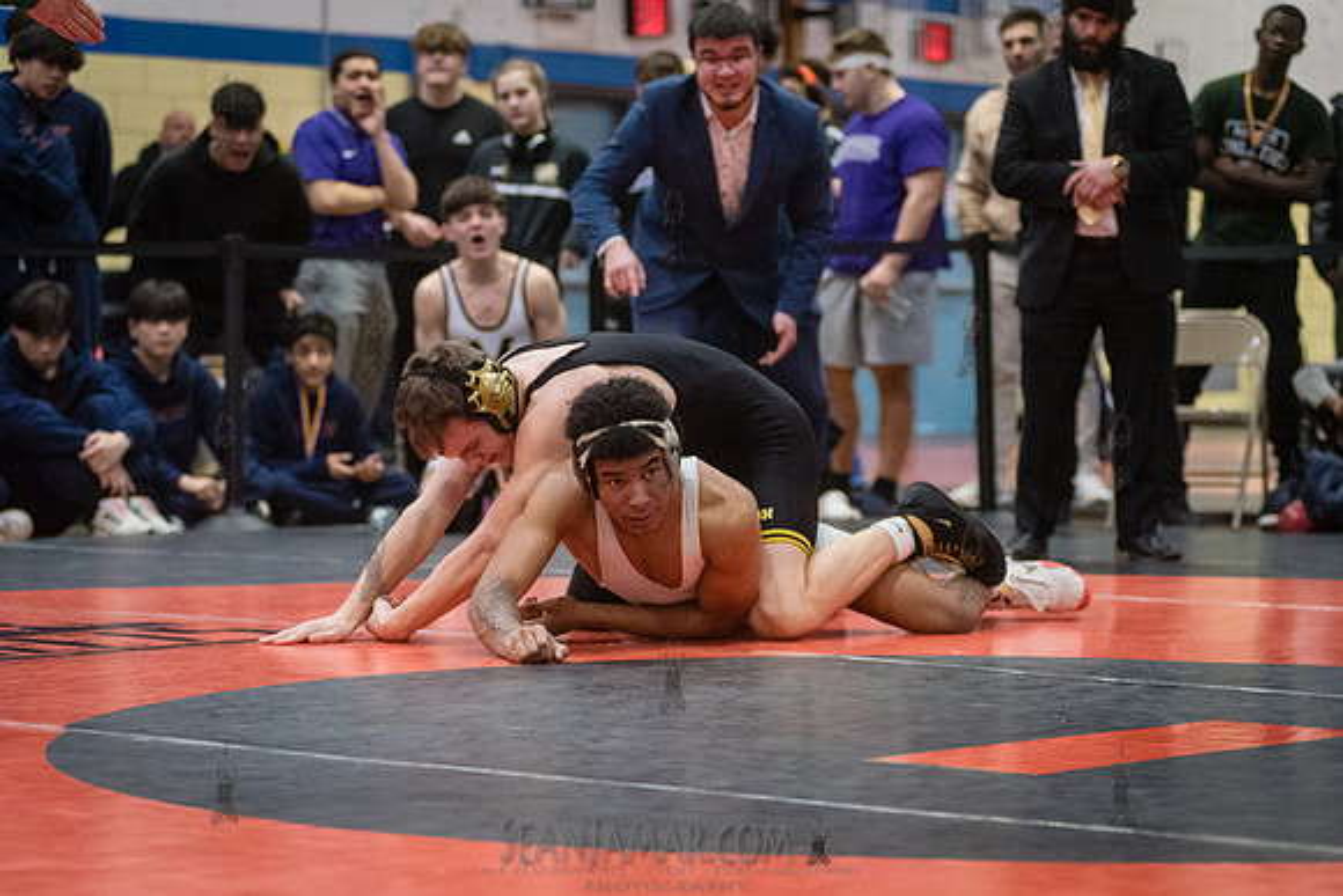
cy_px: 510
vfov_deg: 13.0
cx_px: 636
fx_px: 3918
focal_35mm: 105
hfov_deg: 19.4
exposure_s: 1/500
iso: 8000
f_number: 3.2
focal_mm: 92
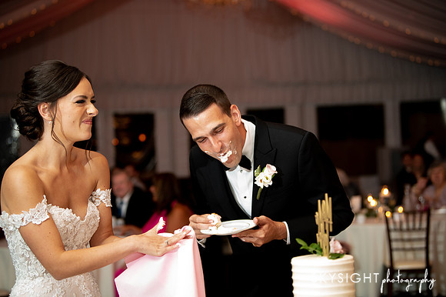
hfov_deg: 28.9
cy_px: 148
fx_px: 867
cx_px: 223
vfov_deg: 19.4
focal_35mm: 70
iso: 2000
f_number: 2.8
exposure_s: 1/125
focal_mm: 70
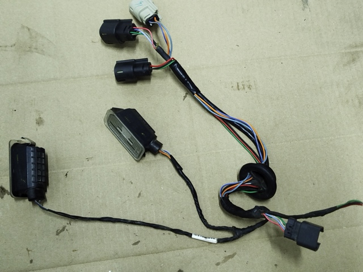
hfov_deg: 39.7
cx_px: 182
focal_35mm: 48
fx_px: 503
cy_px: 136
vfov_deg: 30.3
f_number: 1.7
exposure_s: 1/33
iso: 640
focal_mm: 5.31
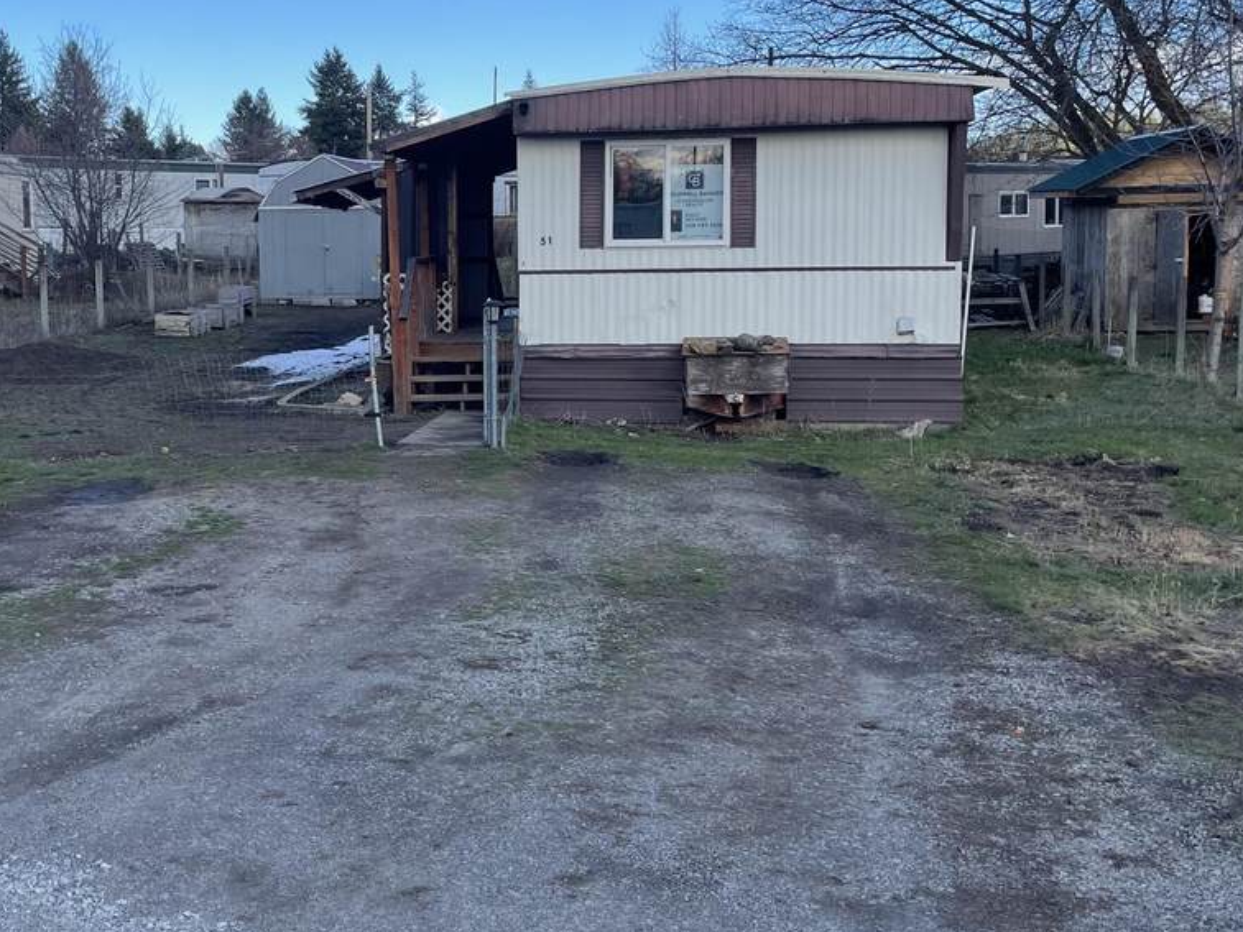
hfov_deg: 42.5
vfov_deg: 32.8
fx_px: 1580
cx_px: 442
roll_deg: +0.4
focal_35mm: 44
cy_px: 388
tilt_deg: -6.6
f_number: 1.6
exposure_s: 1/1770
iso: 32
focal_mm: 4.2
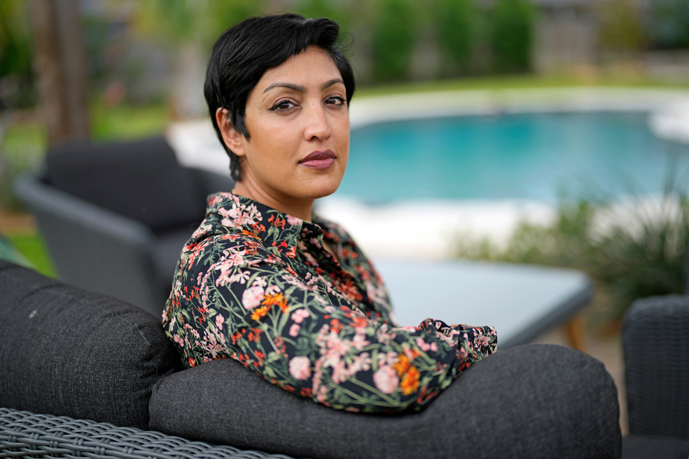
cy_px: 230
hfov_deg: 39.6
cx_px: 344
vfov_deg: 27.0
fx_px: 957
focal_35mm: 50
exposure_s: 1/2500
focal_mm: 50
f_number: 1.2
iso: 100
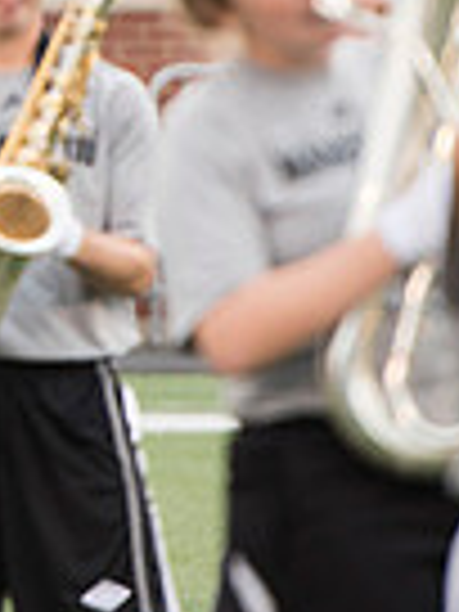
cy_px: -7
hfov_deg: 1.8
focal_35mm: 819
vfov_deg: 2.4
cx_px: -436
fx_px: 14480
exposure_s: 1/1250
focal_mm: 200
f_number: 2.8
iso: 1000
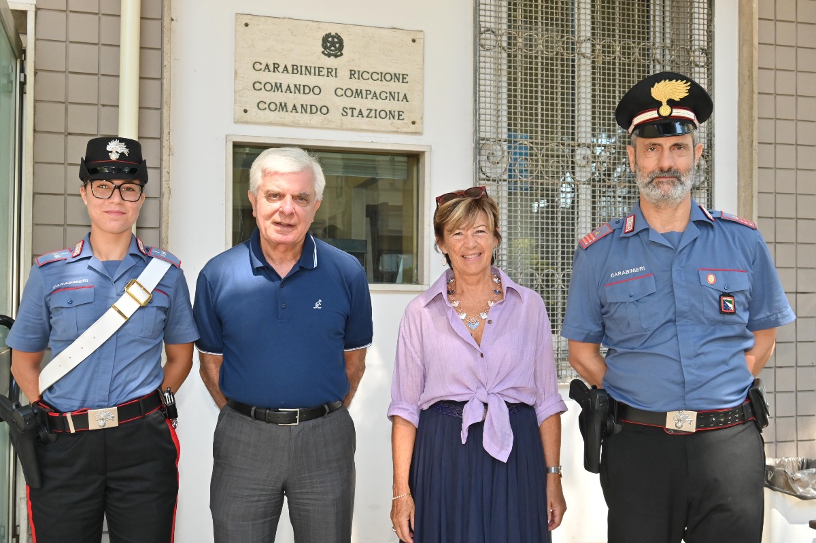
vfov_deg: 36.8
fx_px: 816
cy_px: 272
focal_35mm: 36
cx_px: 408
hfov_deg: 53.2
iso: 1250
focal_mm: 36
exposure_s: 1/250
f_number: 10
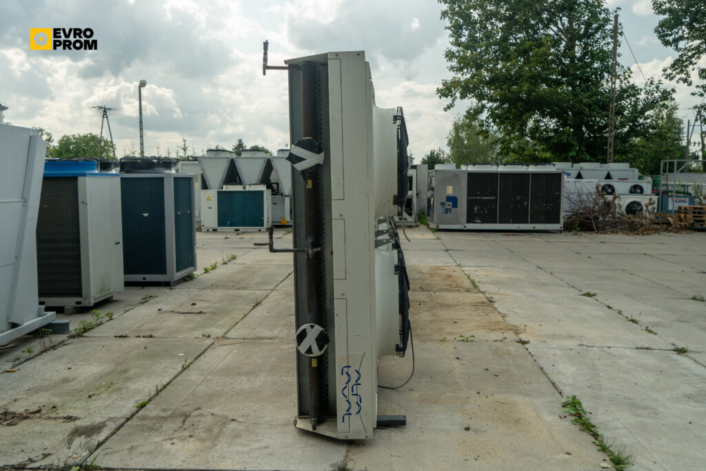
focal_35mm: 32
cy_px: 236
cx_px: 353
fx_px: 628
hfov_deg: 58.7
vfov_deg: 41.1
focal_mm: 32
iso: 640
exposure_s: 1/320
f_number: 5.6
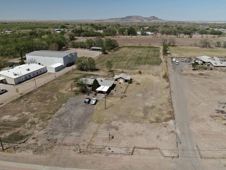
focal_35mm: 24
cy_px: 85
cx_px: 113
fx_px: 157
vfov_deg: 56.8
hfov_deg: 71.6
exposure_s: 1/120
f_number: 2.8
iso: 110
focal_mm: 4.39
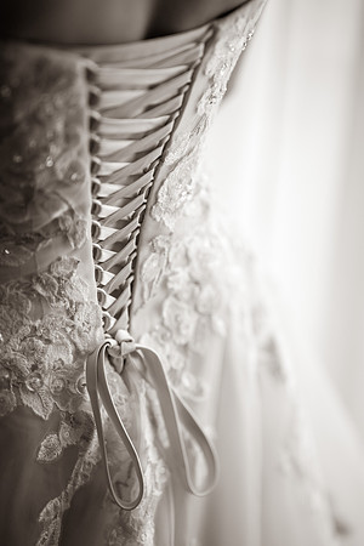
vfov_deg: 23.9
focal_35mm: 85
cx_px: 182
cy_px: 273
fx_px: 1289
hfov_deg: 16.1
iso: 160
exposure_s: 1/200
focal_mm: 85
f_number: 1.4
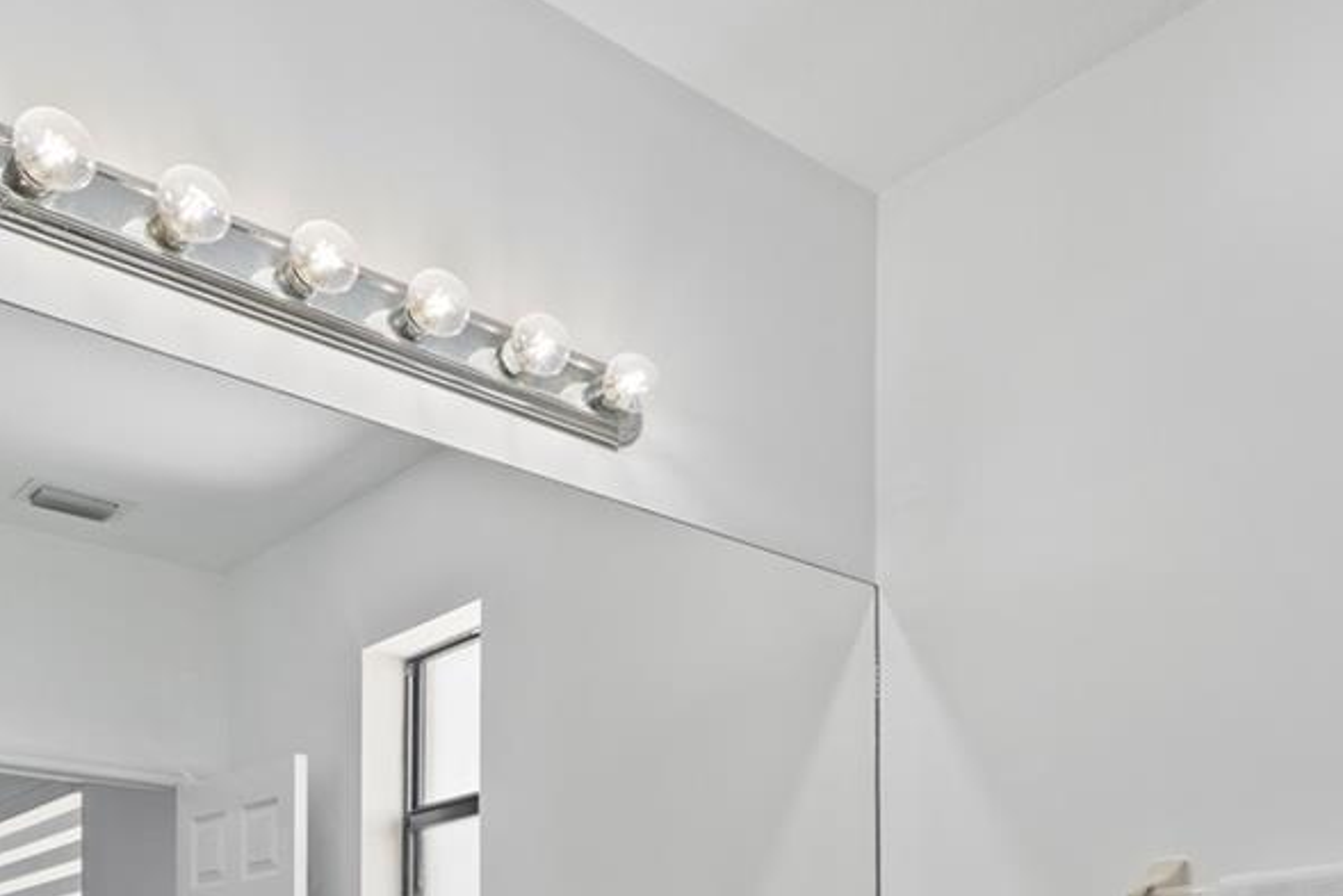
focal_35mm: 38
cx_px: 946
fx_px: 1418
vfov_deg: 29.7
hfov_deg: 49.4
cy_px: 1094
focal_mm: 14
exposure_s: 1/30
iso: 400
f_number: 5
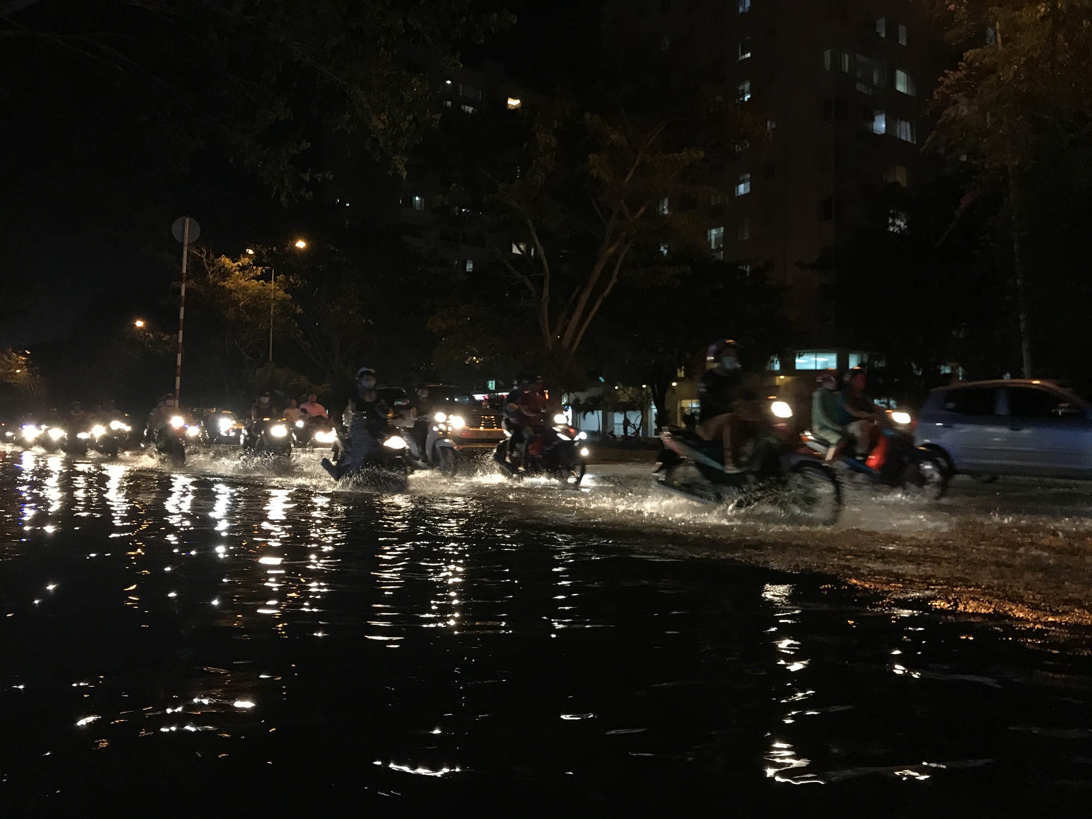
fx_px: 883
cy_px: 410
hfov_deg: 63.4
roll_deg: -0.2
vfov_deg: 49.7
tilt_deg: +2.6
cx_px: 546
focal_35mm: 28
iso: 80
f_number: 1.8
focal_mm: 3.99
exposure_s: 1/17
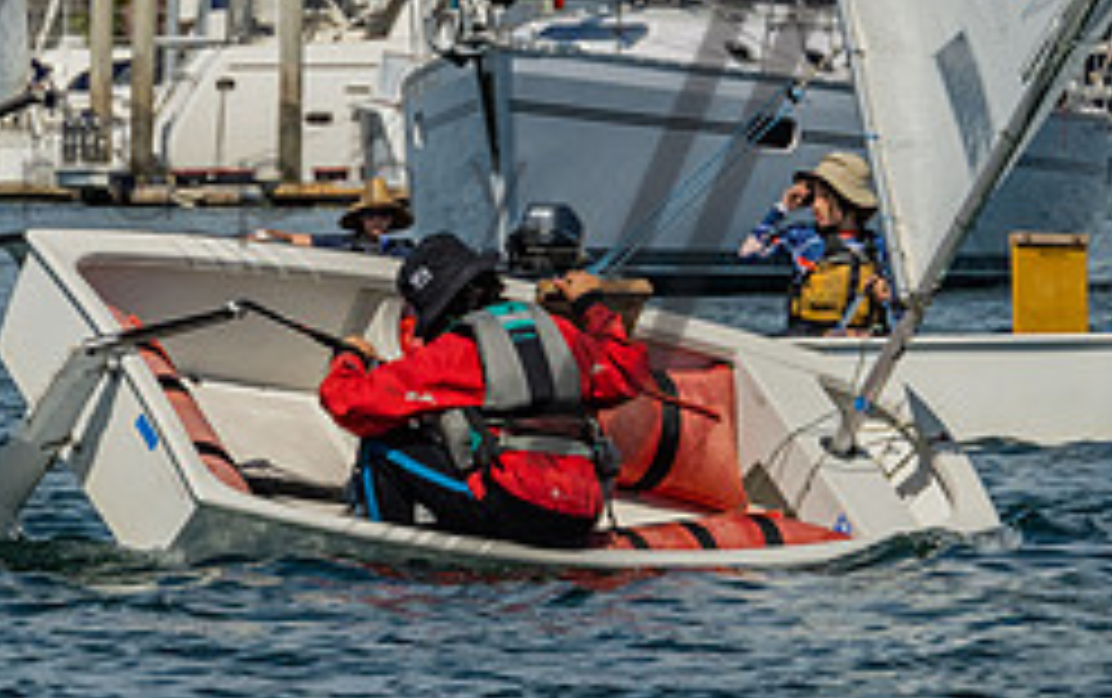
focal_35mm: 573
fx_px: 17385
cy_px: -68
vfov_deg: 2.3
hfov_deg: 3.7
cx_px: 674
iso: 250
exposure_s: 1/800
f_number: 10
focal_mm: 150
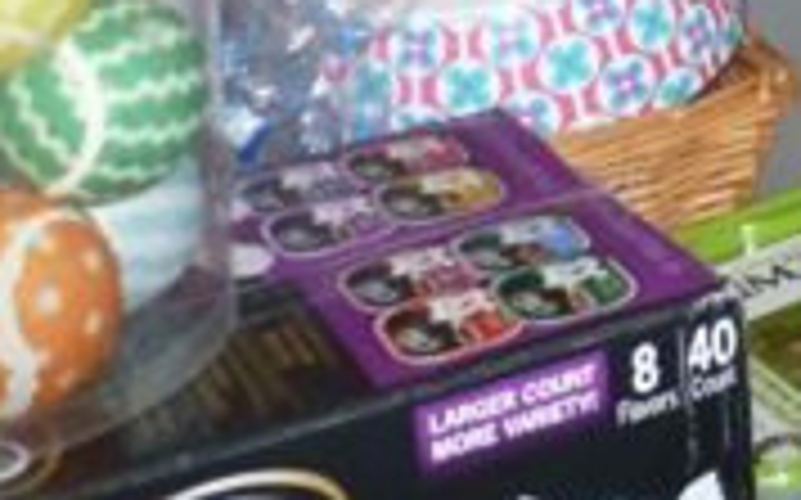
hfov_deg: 18.9
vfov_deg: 11.9
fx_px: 2160
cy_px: -459
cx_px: 1148
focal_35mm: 99
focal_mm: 4.7
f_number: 3.4
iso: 160
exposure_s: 1/60
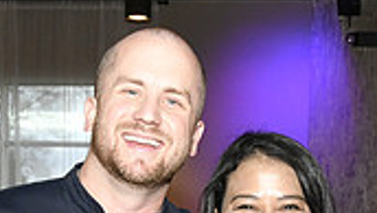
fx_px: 1130
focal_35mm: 113
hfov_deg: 18.9
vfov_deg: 10.2
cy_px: 368
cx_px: 197
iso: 6400
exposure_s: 1/60
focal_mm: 32
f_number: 11
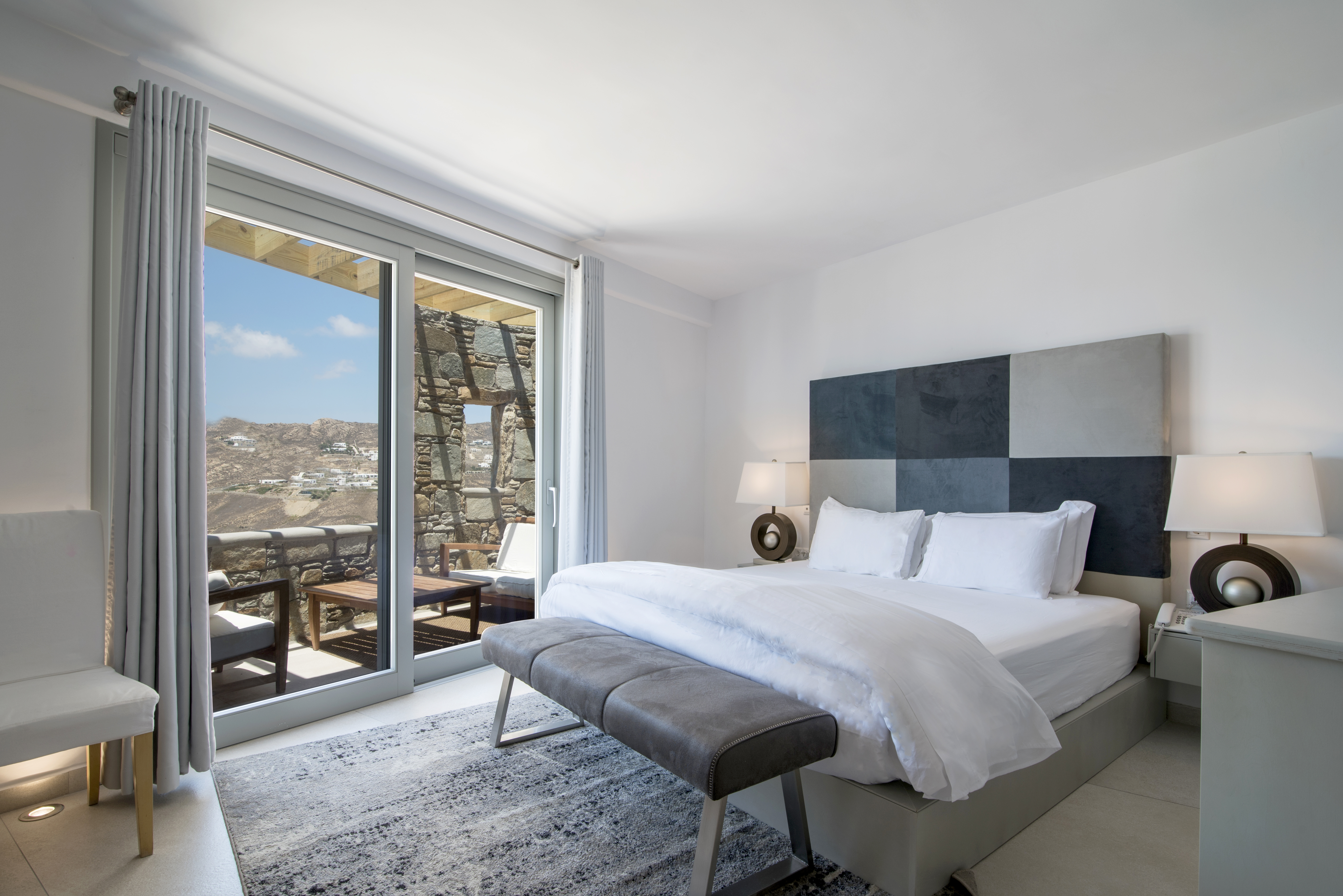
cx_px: 653
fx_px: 634
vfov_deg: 70.5
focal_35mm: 17
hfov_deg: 93.2
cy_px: 469
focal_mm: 16
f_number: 13
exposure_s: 1/6
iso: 100
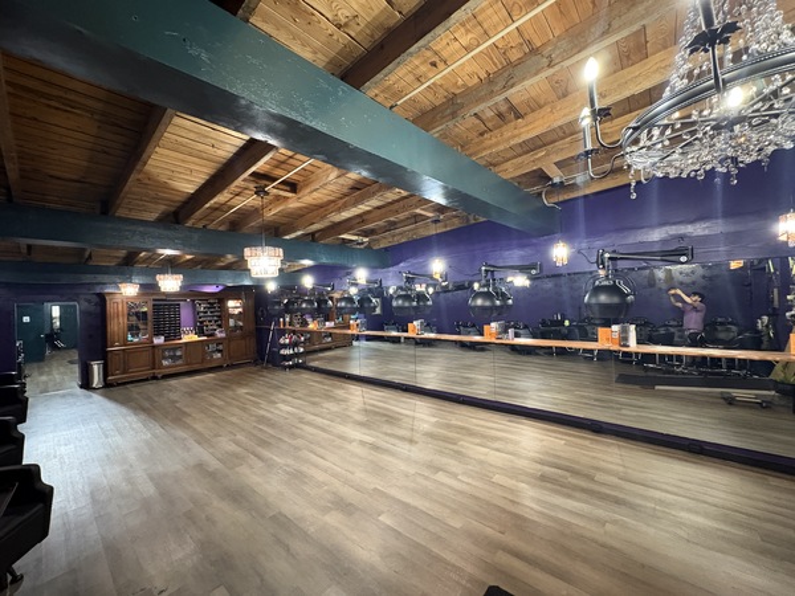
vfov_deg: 85.7
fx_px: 322
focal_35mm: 14
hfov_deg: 102.1
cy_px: 298
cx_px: 398
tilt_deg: +1.5
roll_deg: +1.6
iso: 800
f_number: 2.2
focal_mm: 2.22
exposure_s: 1/30
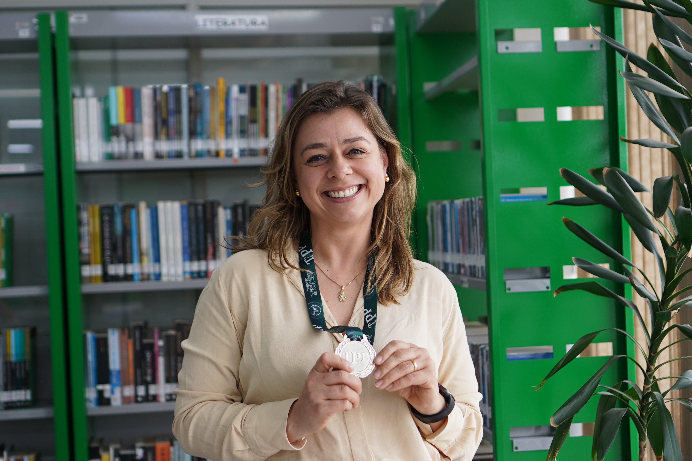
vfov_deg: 22.6
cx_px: 373
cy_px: 242
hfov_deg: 33.4
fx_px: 1153
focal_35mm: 60
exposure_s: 1/80
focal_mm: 35
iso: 100
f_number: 2.2
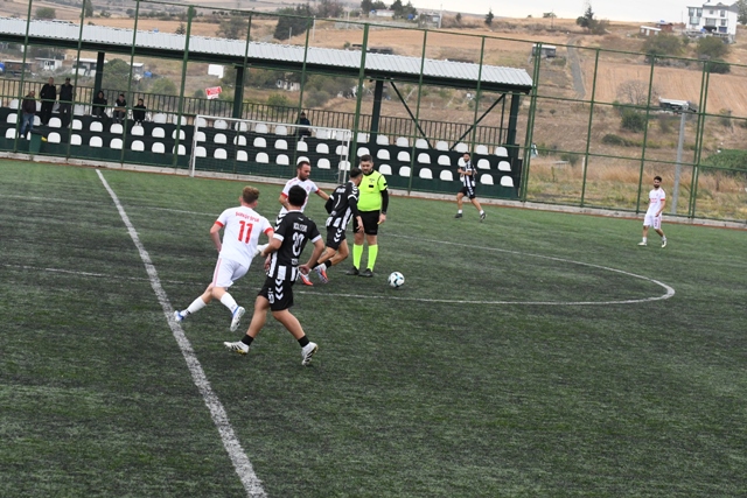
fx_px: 2179
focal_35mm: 105
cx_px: 374
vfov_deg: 13.0
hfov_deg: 19.5
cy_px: 249
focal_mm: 70
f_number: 8
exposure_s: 1/1600
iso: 6400
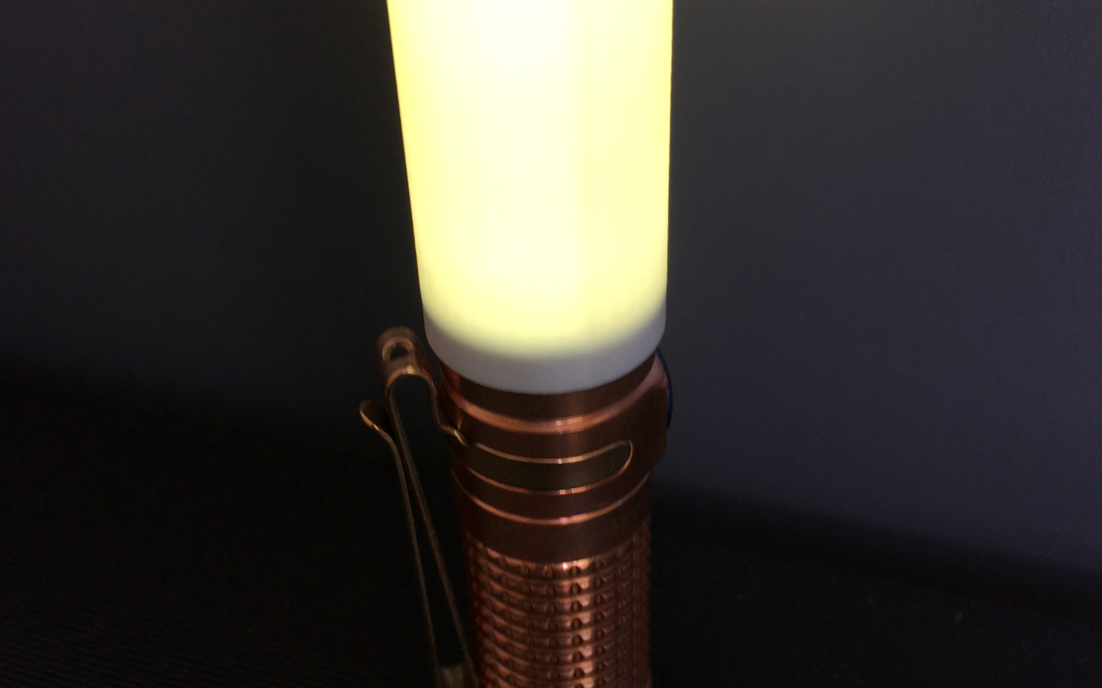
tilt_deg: -34.4
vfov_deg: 30.5
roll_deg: +1.7
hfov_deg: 47.2
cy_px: 293
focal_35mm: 42
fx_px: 1261
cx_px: 560
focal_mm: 4.15
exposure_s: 1/50
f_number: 2.2
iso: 25
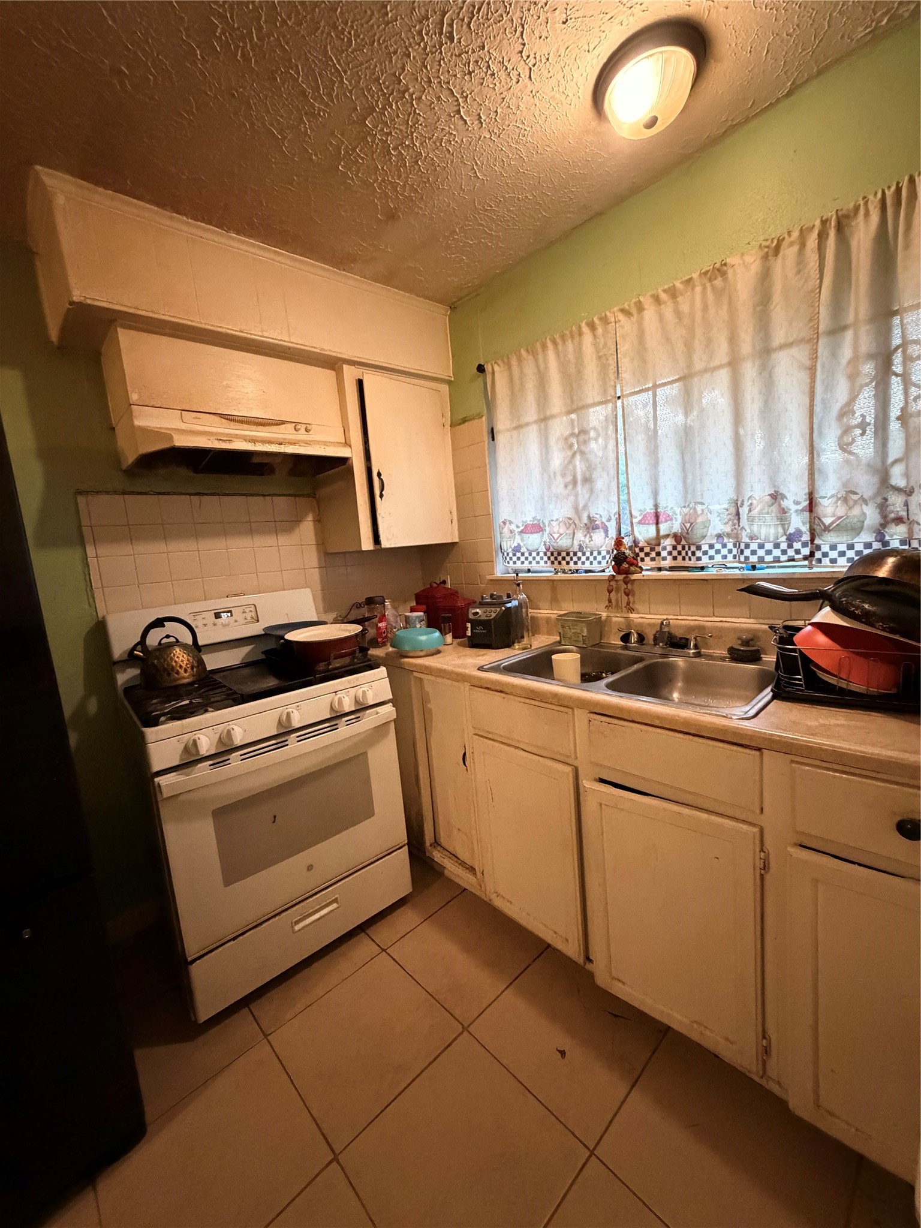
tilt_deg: -7.9
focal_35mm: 14
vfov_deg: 102.1
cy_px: 614
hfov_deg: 85.7
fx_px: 497
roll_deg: +4.5
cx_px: 460
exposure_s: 1/60
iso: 1250
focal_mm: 2.22
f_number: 2.2
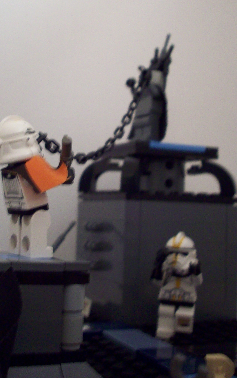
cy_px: 144
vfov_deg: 39.3
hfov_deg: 25.3
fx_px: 527
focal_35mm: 51
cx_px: 87
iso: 160
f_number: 2.8
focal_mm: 6.2
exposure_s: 1/12.8
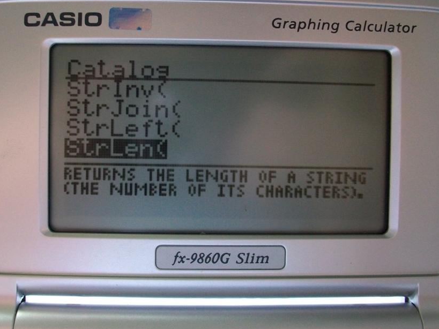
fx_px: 507
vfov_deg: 35.9
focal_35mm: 40
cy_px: 146
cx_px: 205
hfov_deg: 46.8
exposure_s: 1/39.8
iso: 200
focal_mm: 5.7
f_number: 2.9
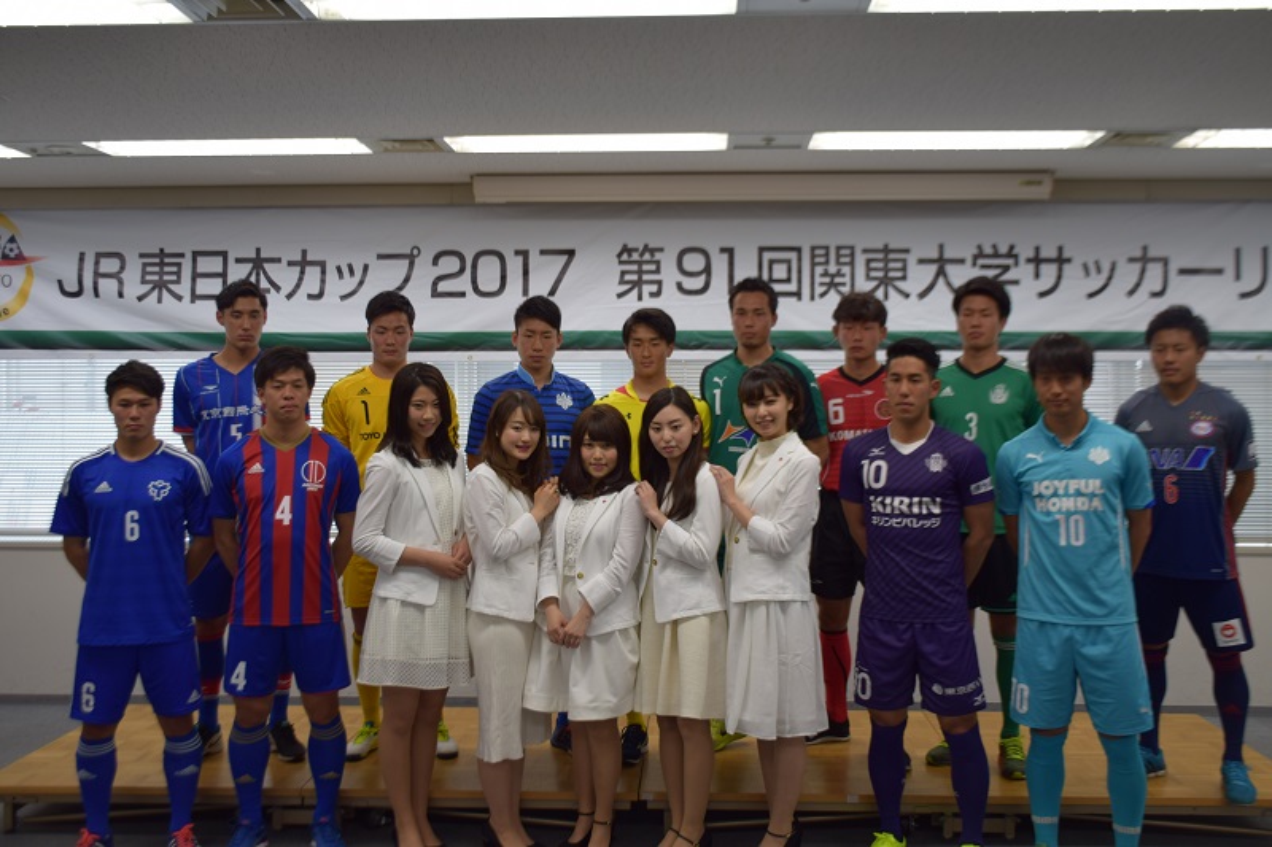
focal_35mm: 36
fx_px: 1272
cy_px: 424
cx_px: 636
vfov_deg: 36.9
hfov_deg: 53.1
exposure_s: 1/80
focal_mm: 24
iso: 200
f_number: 3.8
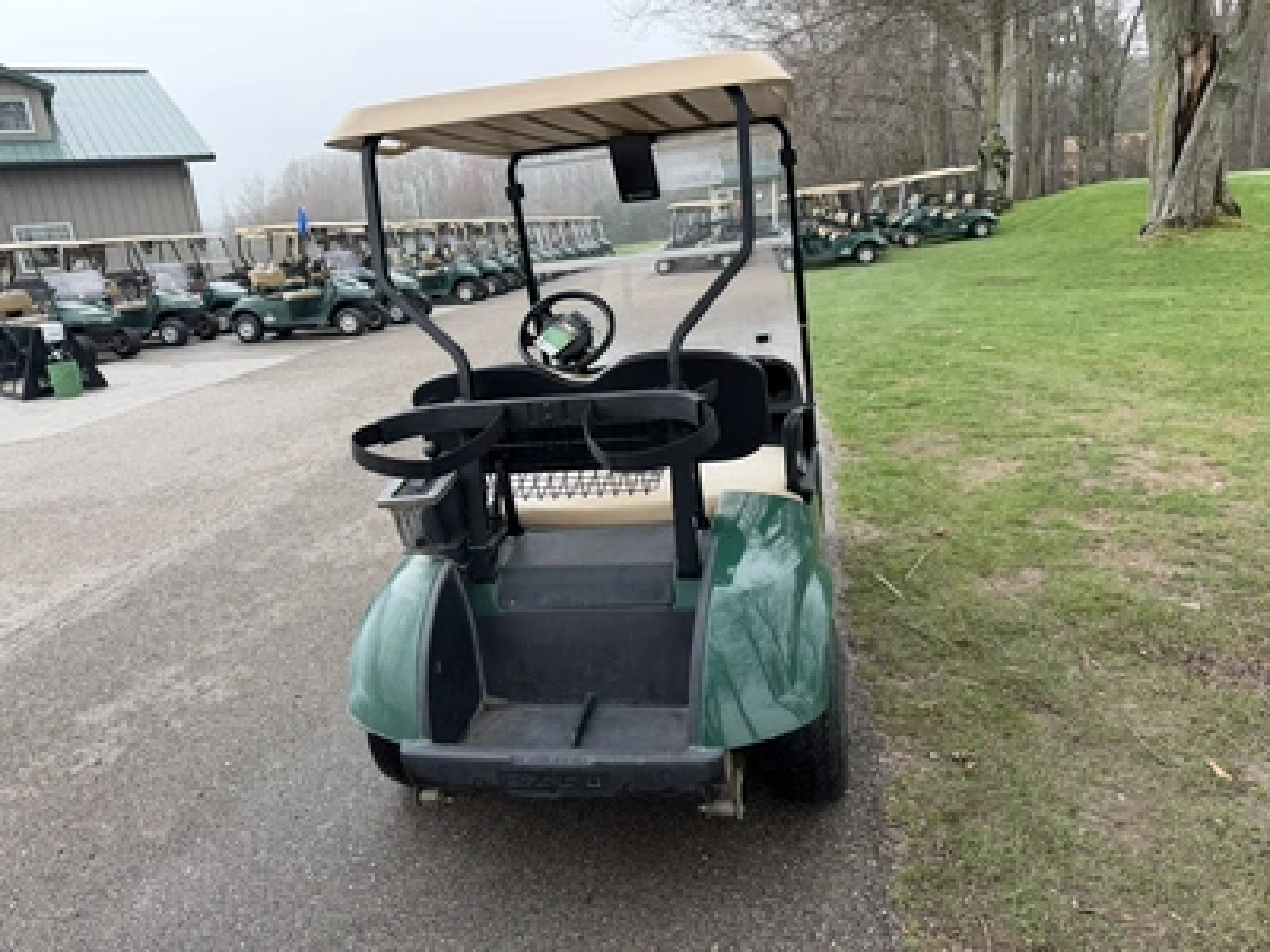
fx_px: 881
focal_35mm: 24
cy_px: 476
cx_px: 635
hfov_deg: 71.6
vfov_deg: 56.8
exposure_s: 1/1156
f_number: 1.78
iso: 100
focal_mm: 6.76
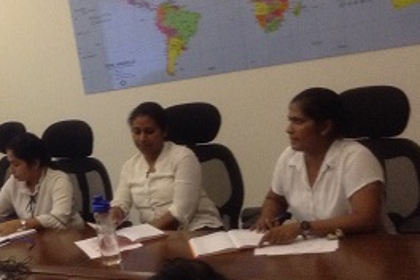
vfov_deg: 20.6
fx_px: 758
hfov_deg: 29.7
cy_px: 243
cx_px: 41
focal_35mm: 65
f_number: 2.4
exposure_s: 1/24
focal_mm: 3.3
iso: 250
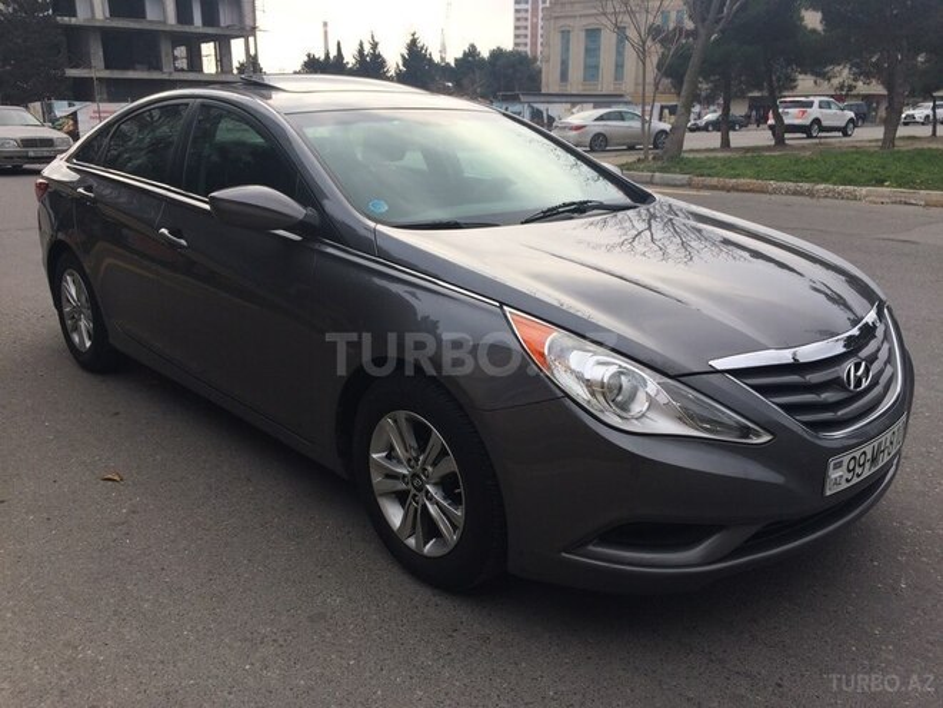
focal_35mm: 29
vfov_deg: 48.2
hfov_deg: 61.7
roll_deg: -0.9
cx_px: 472
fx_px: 790
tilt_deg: -18.8
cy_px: 354
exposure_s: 1/370
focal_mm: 4.15
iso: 32
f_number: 2.2
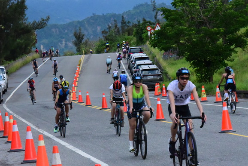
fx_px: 1303
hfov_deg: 10.9
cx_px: 140
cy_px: 81
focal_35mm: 189
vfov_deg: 7.3
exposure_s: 1/4000
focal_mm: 140
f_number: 13
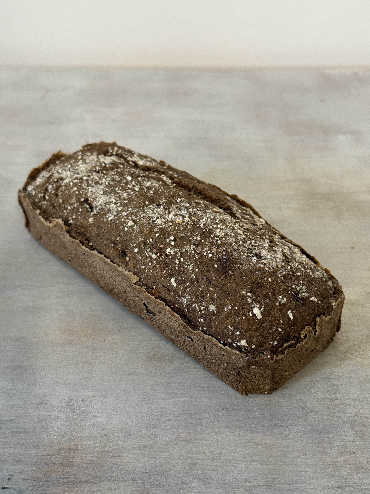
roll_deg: +1.4
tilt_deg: -37.9
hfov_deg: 30.3
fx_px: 684
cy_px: 247
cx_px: 185
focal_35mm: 48
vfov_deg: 39.7
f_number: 1.78
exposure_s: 1/55
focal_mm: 6.76
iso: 250
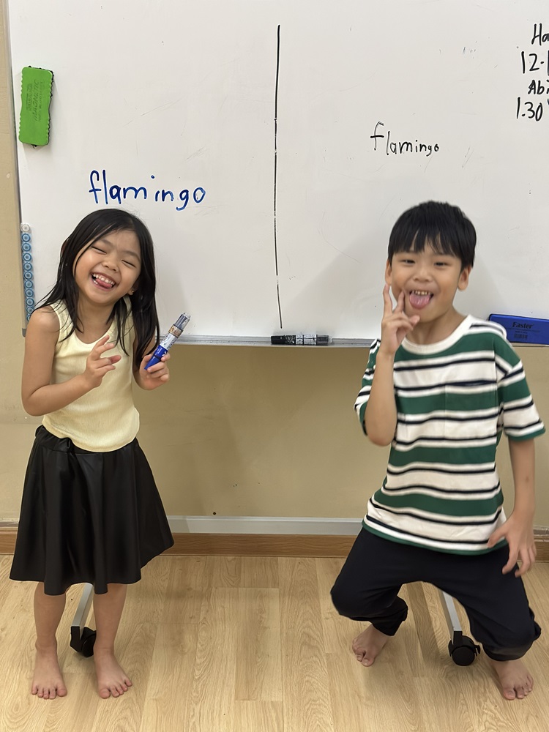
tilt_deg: -16.4
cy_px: 366
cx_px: 274
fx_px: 1015
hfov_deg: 30.3
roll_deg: -2.4
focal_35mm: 48
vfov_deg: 39.7
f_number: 1.78
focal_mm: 6.86
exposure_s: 1/60
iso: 320
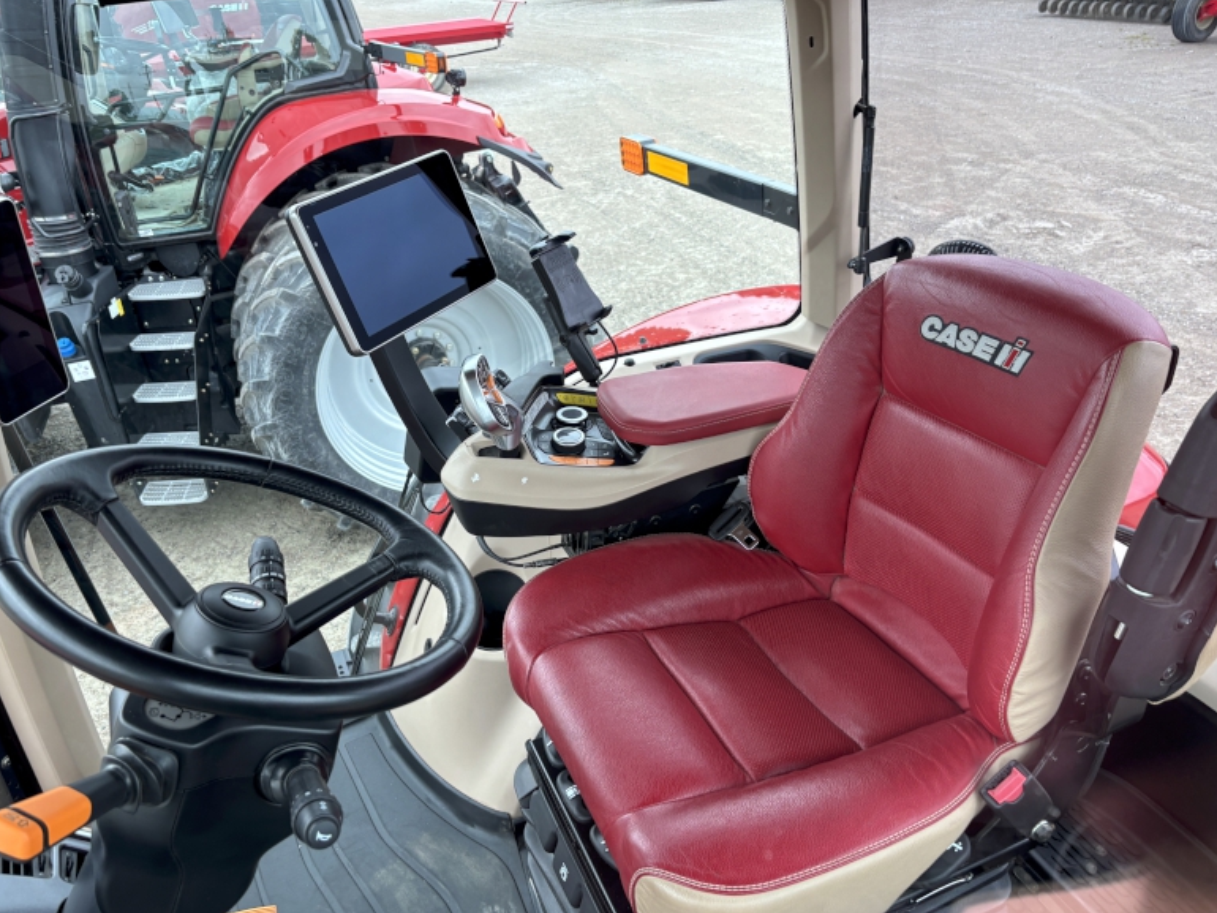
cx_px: 586
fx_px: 950
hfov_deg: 65.3
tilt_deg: -30.1
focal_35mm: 27
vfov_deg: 51.4
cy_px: 464
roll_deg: +4.3
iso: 64
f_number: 1.6
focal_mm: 5.96
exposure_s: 1/121
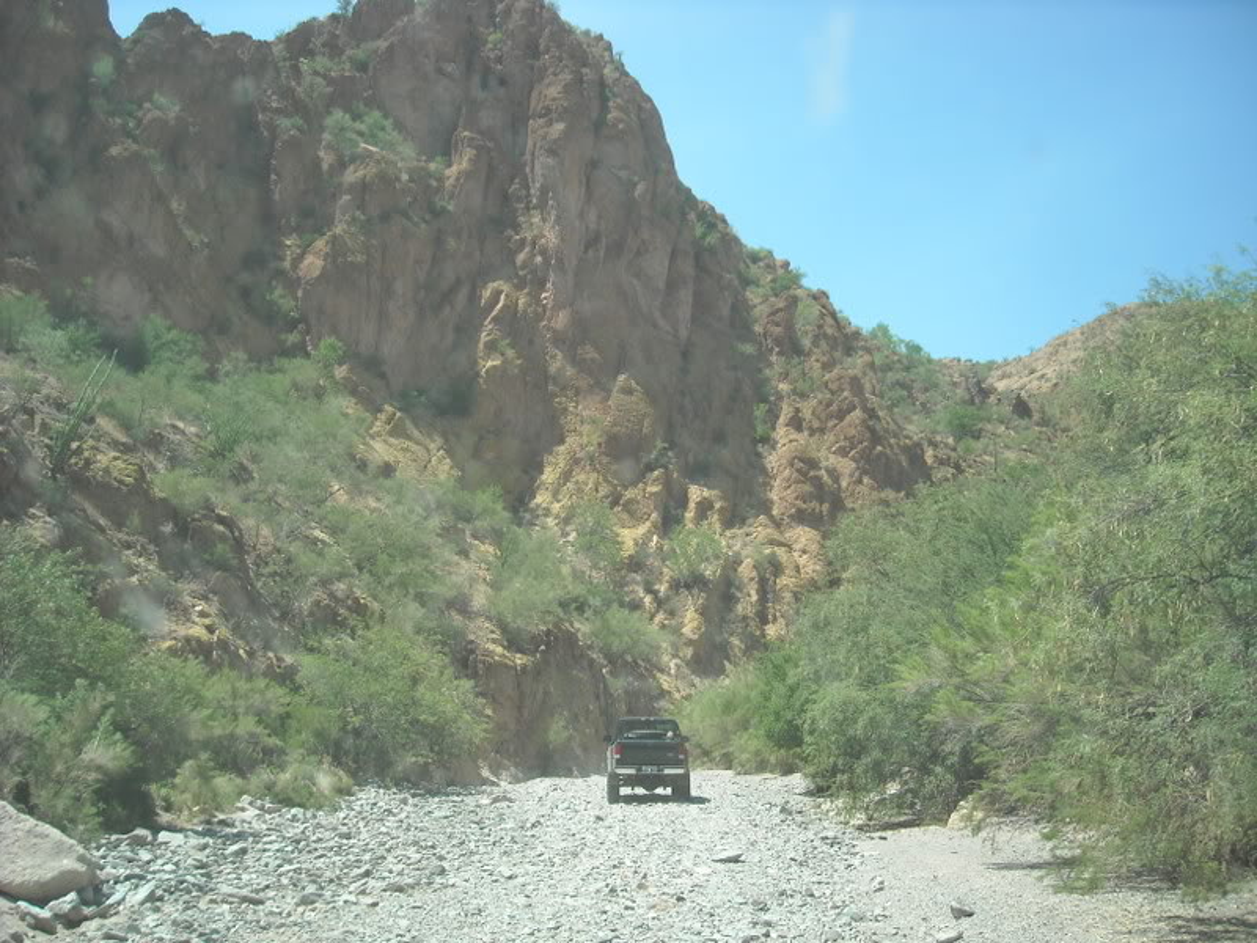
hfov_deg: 52.6
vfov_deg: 40.7
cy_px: 472
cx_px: 628
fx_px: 1271
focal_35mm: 35
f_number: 2.8
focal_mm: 5.7
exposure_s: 1/478
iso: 64
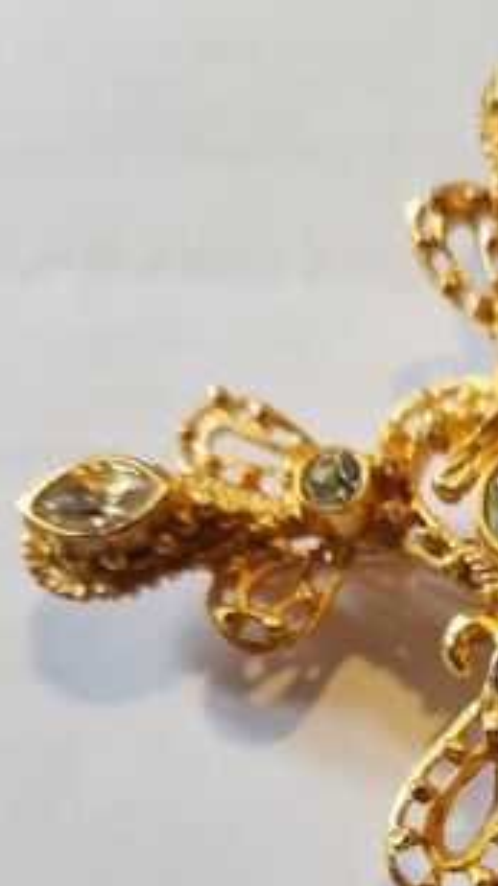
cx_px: 596
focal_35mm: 52
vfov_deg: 37.6
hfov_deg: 21.4
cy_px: 777
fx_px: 1222
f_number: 1.8
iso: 200
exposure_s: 1/180
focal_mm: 5.4
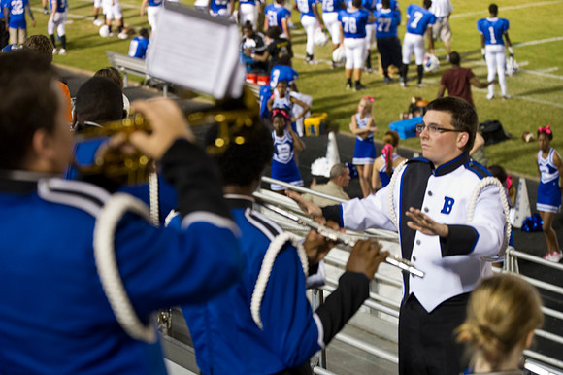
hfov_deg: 18.3
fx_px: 1750
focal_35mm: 112
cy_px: 188
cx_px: 282
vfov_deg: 12.2
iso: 4000
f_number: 4
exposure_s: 1/80
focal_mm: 112
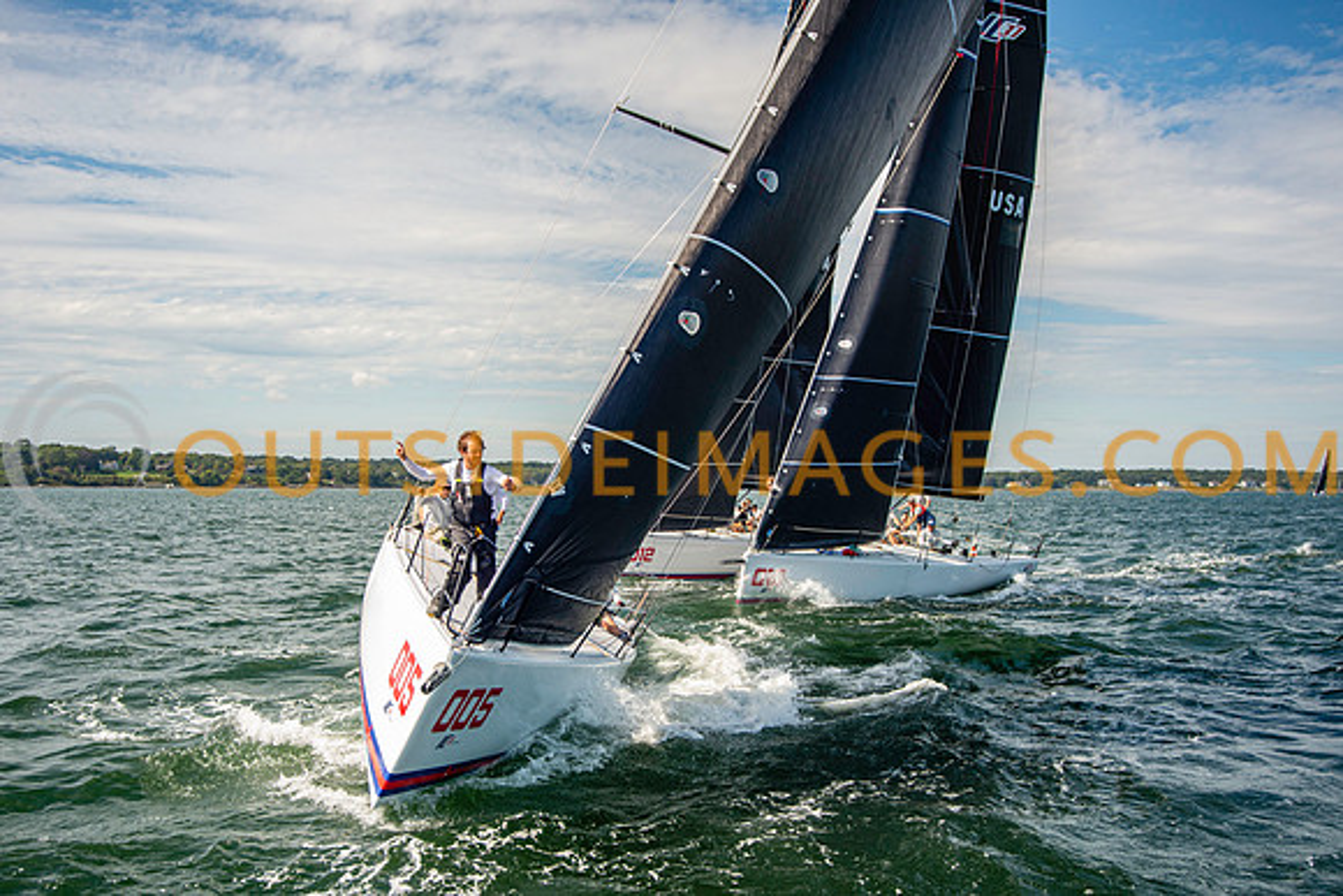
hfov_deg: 58.4
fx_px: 1196
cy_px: 517
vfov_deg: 41.0
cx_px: 587
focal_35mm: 32
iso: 320
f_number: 5
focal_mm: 25
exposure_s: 1/1250
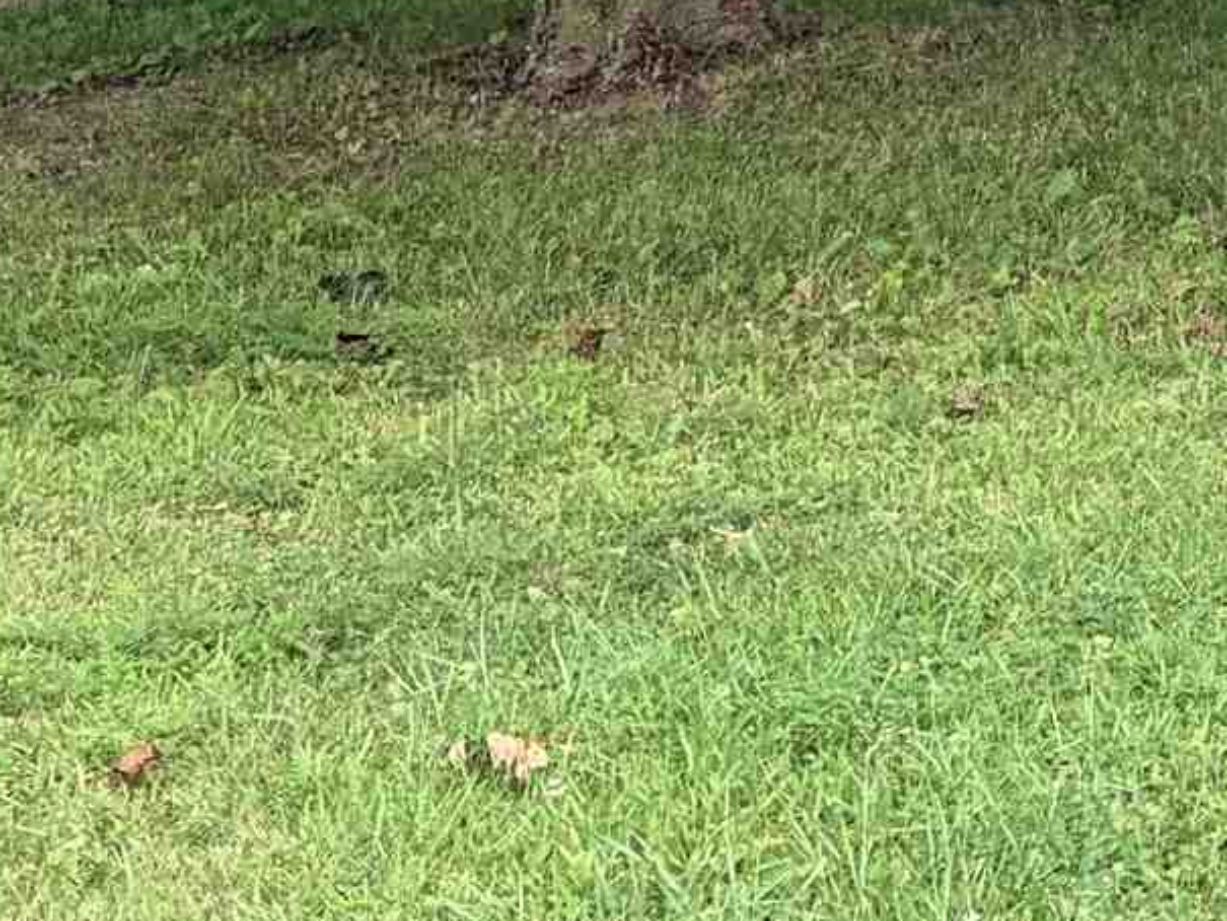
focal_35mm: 132
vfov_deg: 10.3
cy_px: -996
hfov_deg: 12.1
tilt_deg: +3.7
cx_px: 2931
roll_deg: +0.0
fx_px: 4680
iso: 64
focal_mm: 5.96
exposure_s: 1/987
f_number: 1.6
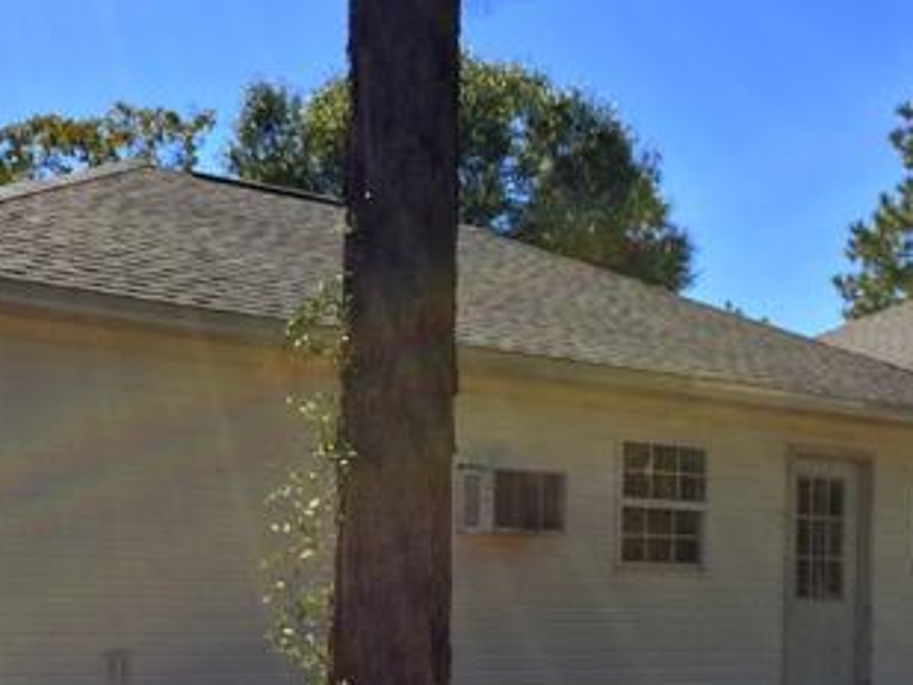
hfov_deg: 32.2
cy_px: 629
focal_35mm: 60
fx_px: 1583
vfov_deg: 23.7
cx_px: 428
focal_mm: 4.15
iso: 32
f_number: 2.2
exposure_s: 1/1647
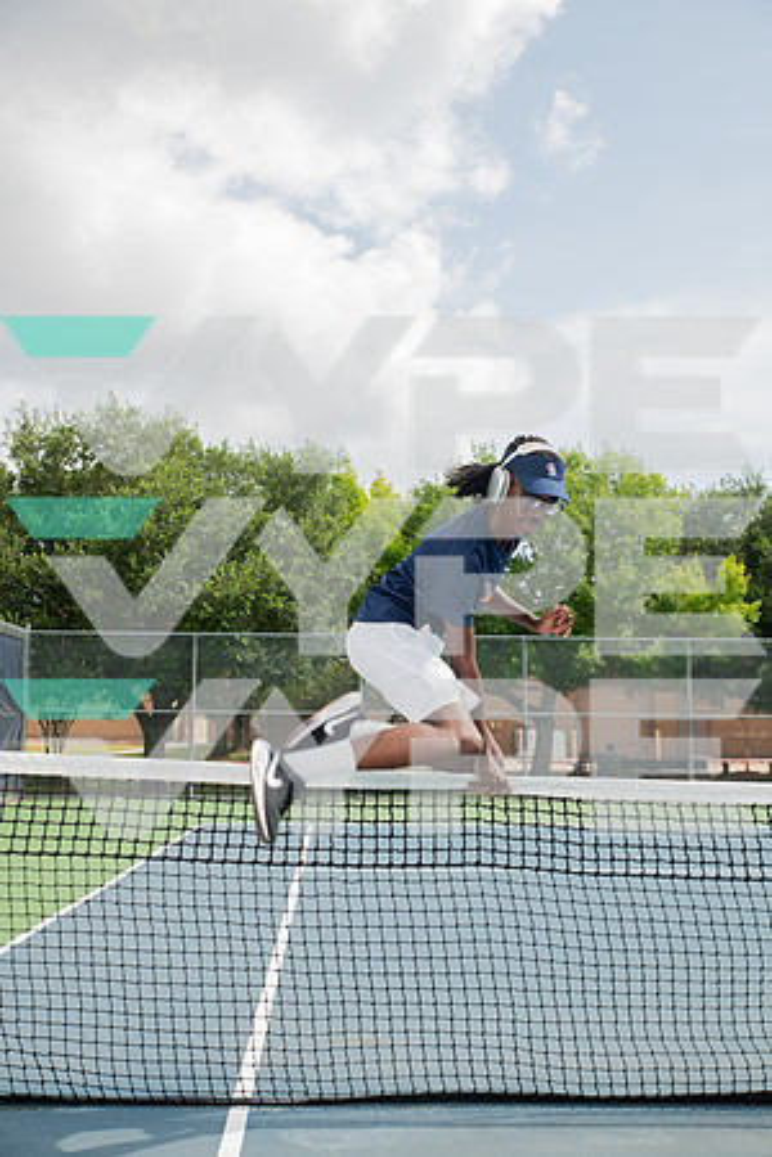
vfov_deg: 53.1
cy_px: 578
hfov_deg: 36.9
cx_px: 386
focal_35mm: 36
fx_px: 1158
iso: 100
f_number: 5.6
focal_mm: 36
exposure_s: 1/320
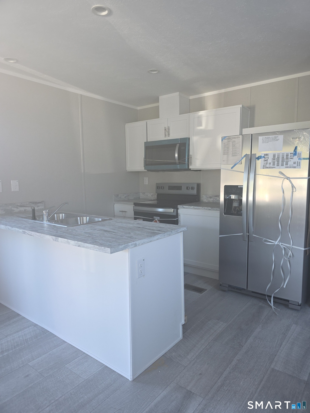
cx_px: 155
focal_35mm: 23
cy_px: 206
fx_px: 275
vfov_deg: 73.9
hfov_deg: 58.9
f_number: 1.7
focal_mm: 6.3
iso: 100
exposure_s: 1/60
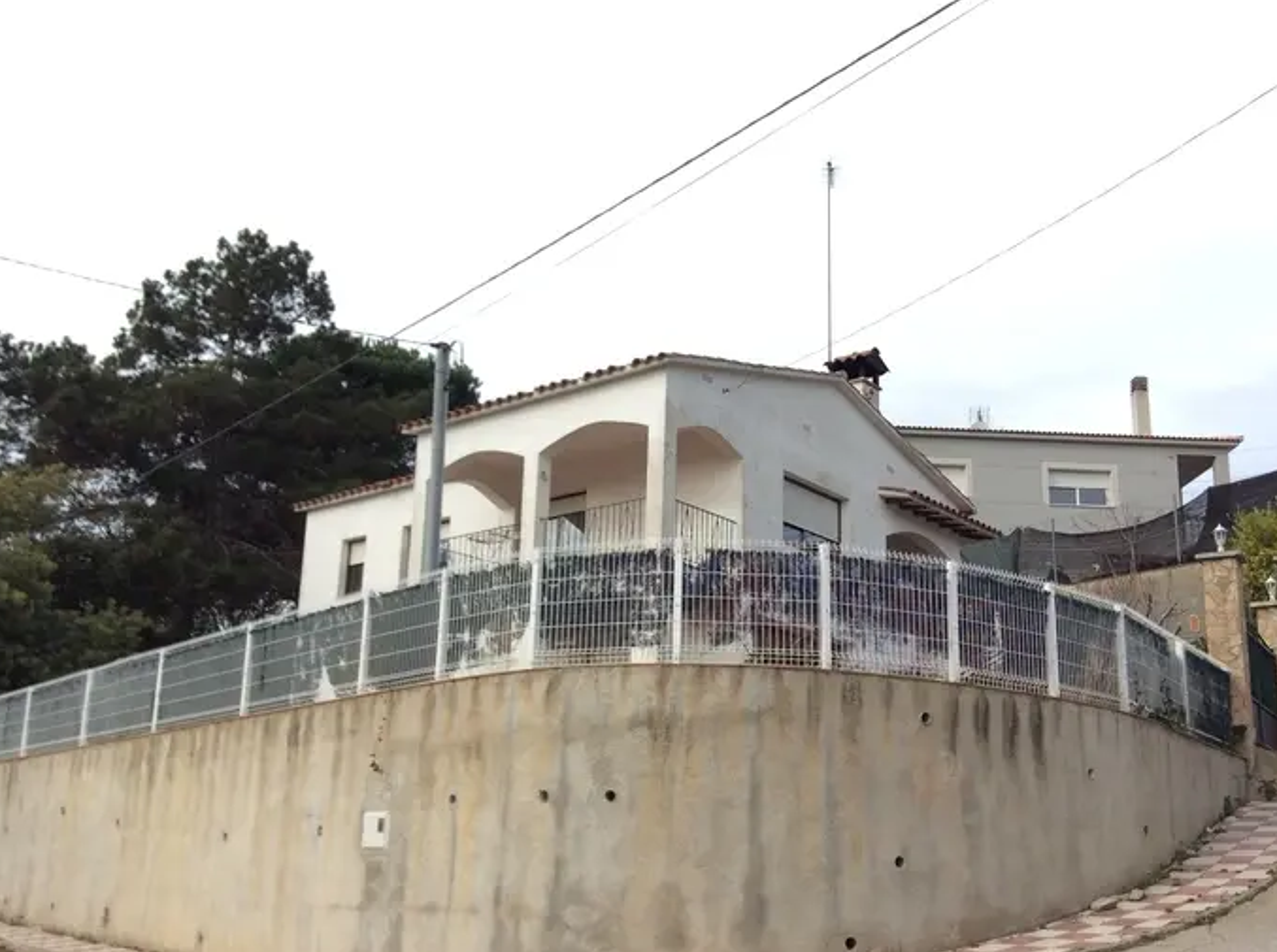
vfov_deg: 36.6
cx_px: 647
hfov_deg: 47.9
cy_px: 536
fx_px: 1436
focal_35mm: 39
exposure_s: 1/773
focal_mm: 3.3
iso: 32
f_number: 2.4
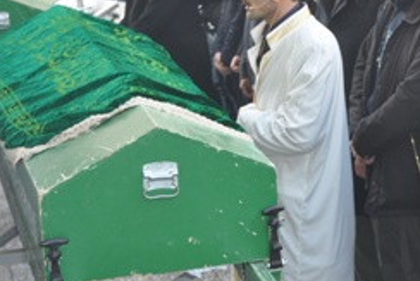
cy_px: 107
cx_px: 374
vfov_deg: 12.5
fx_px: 1284
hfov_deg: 18.3
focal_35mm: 110
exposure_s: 1/160
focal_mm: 40
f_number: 4.2
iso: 400
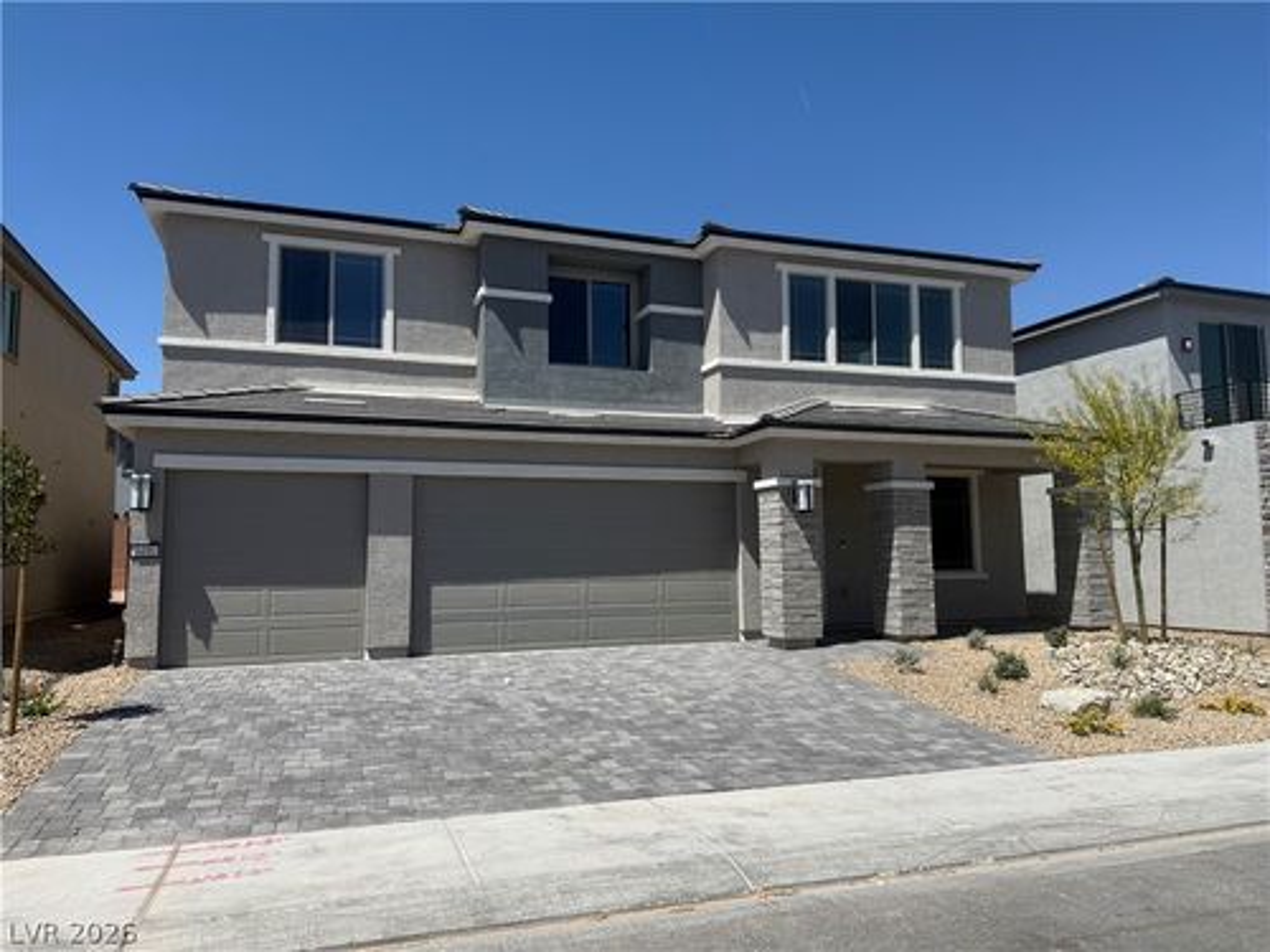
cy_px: 476
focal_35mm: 24
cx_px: 635
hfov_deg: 71.6
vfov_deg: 56.8
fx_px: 881
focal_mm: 6.76
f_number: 1.78
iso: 80
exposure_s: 1/7353
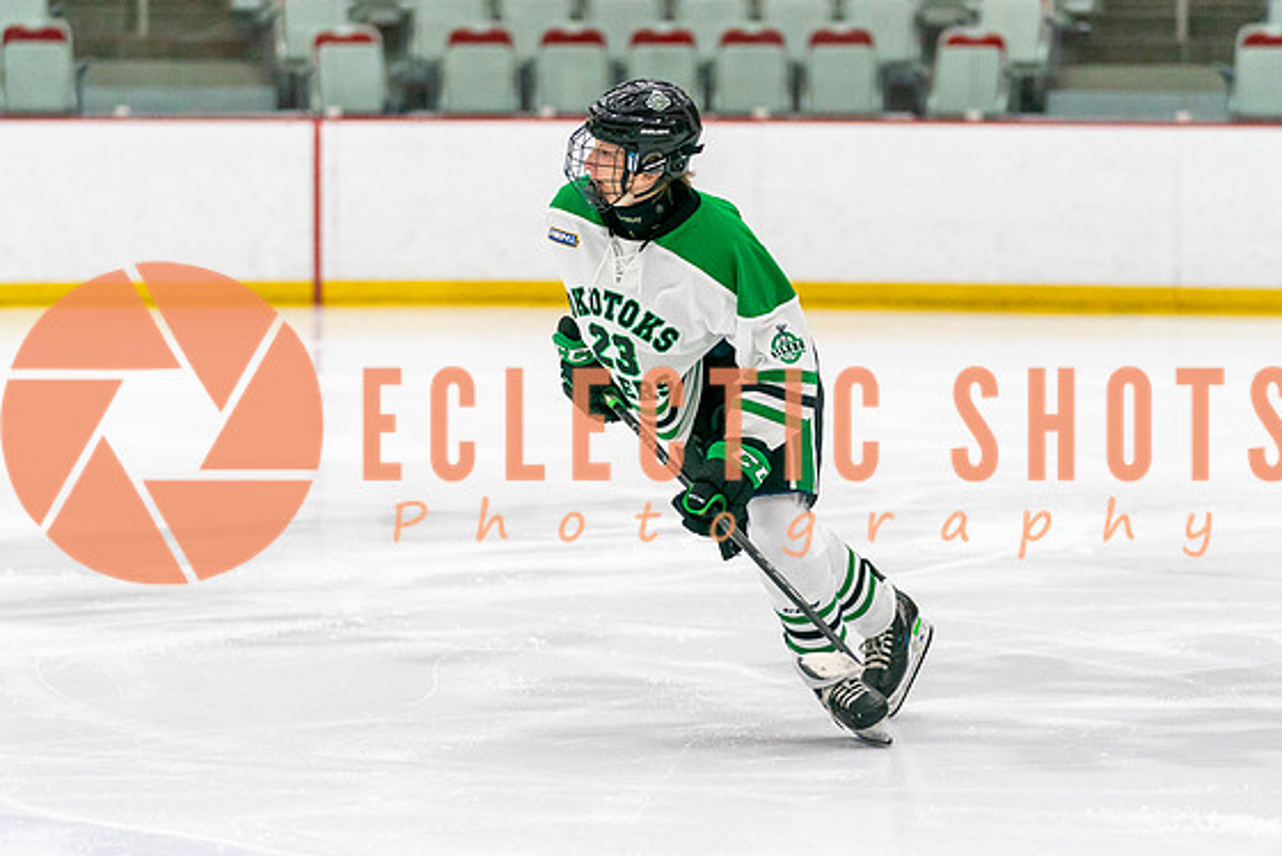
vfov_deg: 7.3
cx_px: 648
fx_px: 6698
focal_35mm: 188
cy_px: 541
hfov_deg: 10.9
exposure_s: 1/1250
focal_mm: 125
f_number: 2.8
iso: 3200
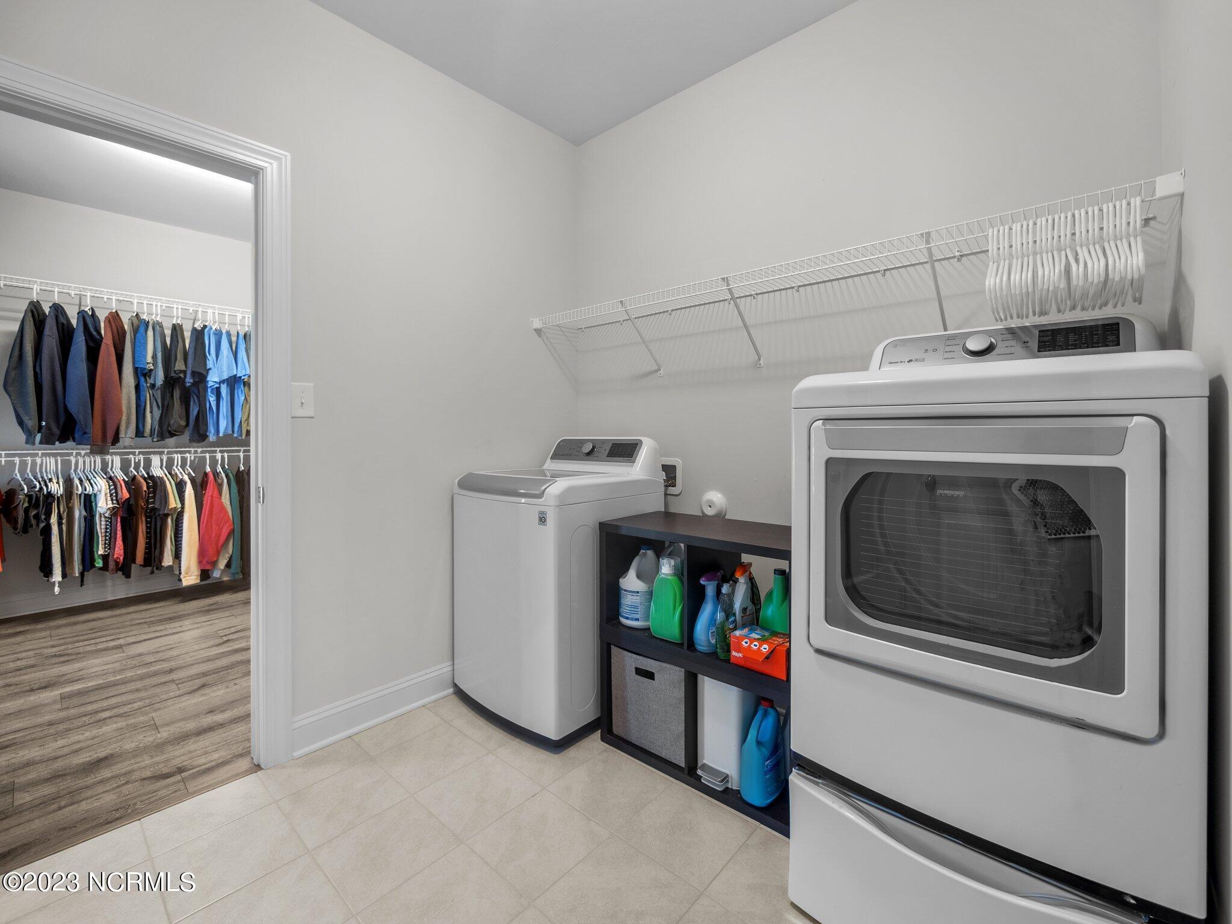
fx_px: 498
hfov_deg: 102.1
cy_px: 462
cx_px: 616
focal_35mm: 14
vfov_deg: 85.7
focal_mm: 7
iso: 200
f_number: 4
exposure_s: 1/2.5
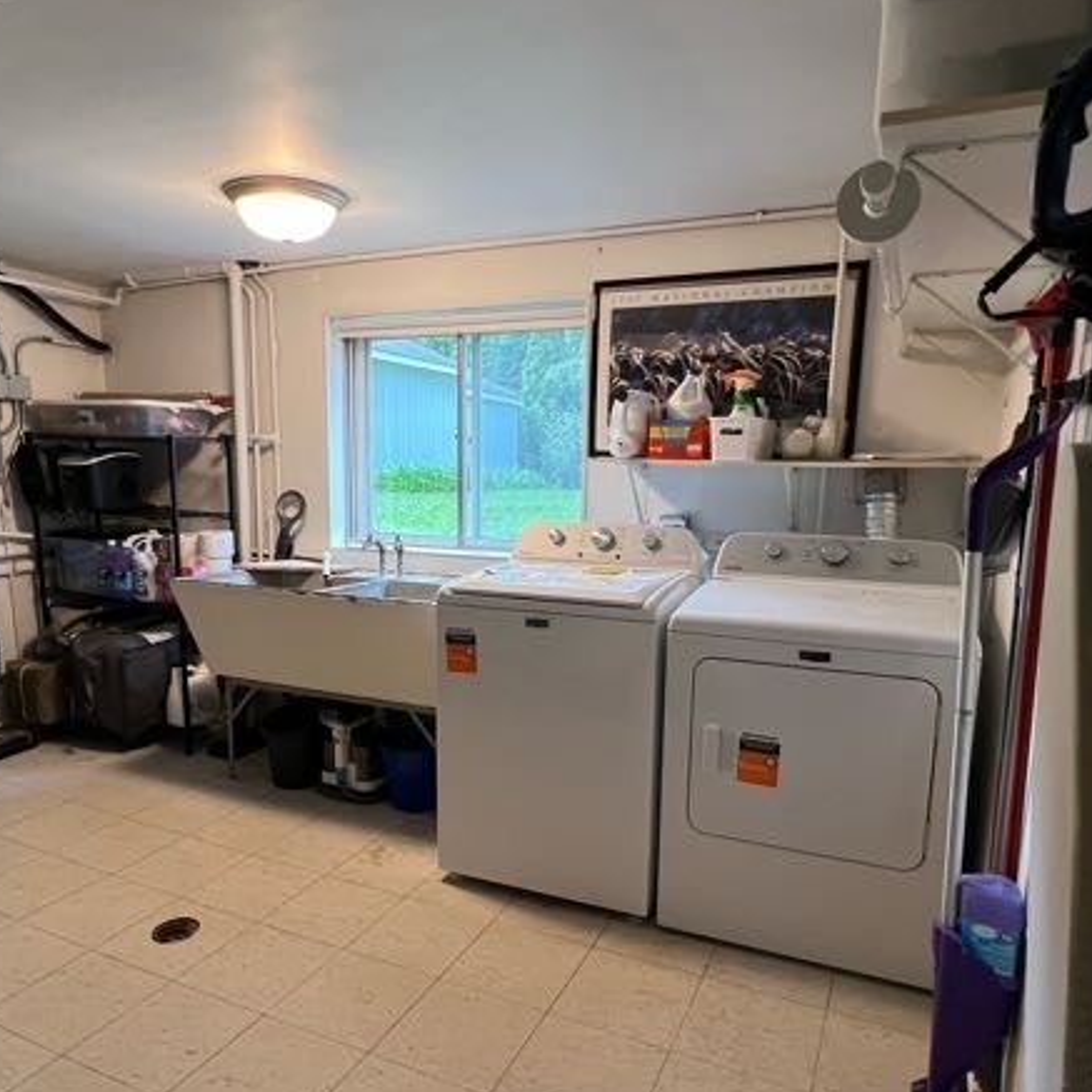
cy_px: 611
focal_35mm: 22
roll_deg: -0.7
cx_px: 527
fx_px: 785
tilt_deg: -10.9
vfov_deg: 69.4
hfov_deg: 69.6
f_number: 1.8
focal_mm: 1.57
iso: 160
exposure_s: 1/60
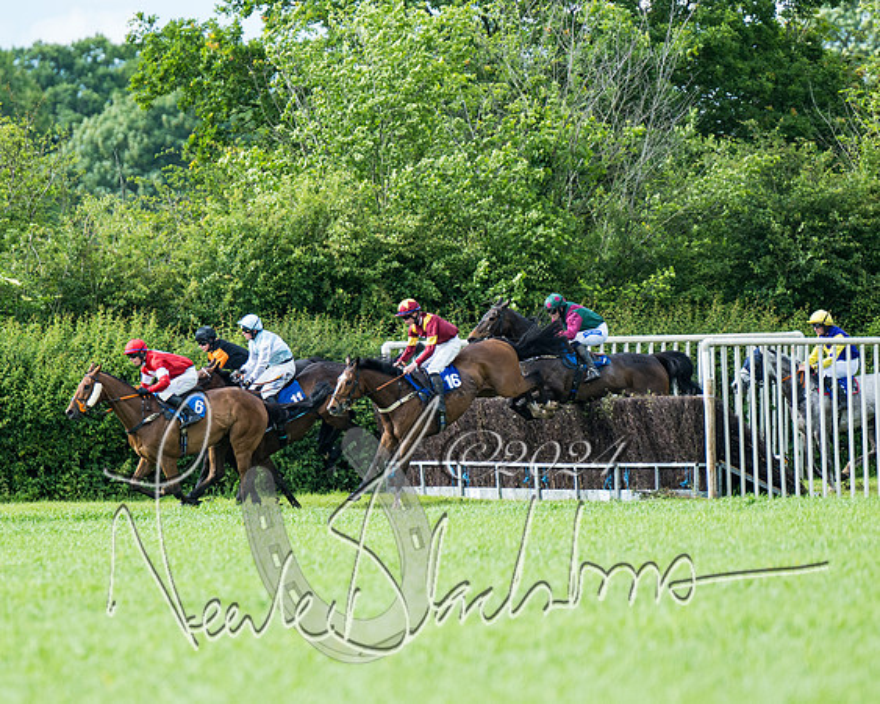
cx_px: 371
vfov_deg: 2.8
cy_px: 374
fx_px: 14165
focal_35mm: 544
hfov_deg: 3.6
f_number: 4
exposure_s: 1/1000
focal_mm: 260
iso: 200
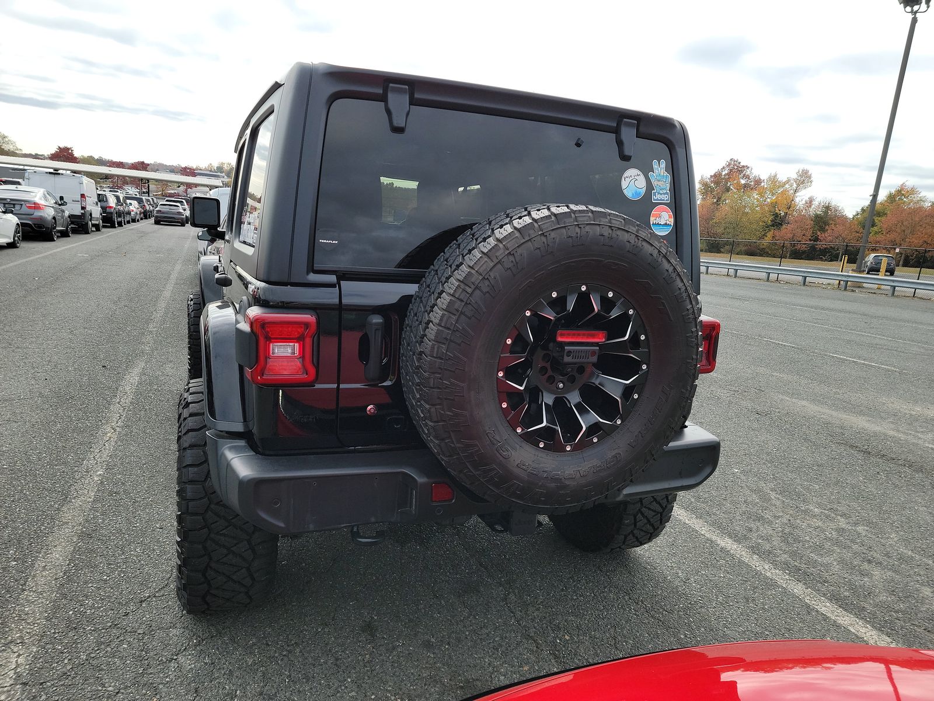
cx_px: 467
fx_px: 648
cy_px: 350
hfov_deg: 71.6
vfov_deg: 56.8
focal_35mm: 24
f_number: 1.8
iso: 50
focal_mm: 6.7
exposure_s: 1/483
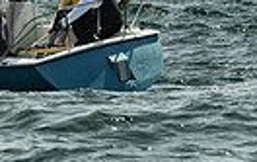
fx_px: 6406
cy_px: -159
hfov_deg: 2.3
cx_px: -53
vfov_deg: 1.4
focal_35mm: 913
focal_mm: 180
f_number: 6.3
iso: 320
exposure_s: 1/1250
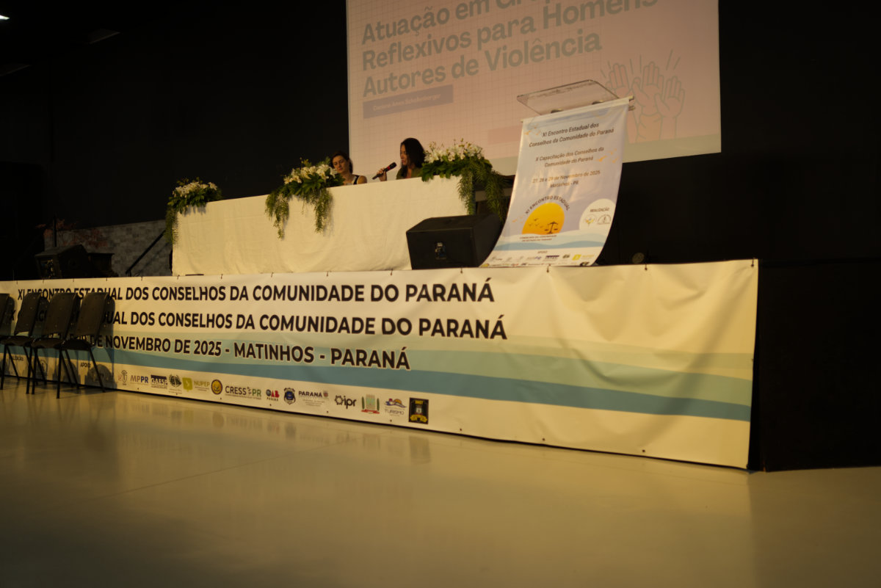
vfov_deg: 37.9
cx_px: 440
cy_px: 294
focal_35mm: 35
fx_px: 857
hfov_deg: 54.4
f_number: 1.8
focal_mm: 35
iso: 320
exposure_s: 1/80
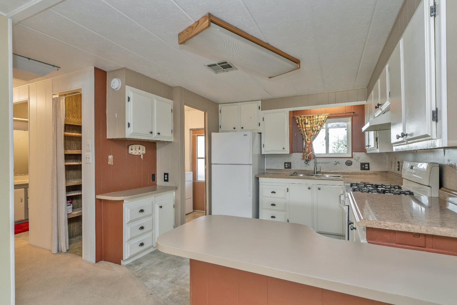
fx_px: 228
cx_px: 228
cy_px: 152
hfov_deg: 90.0
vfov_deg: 67.4
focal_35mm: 18
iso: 320
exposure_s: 1/15
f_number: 6.3
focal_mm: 18
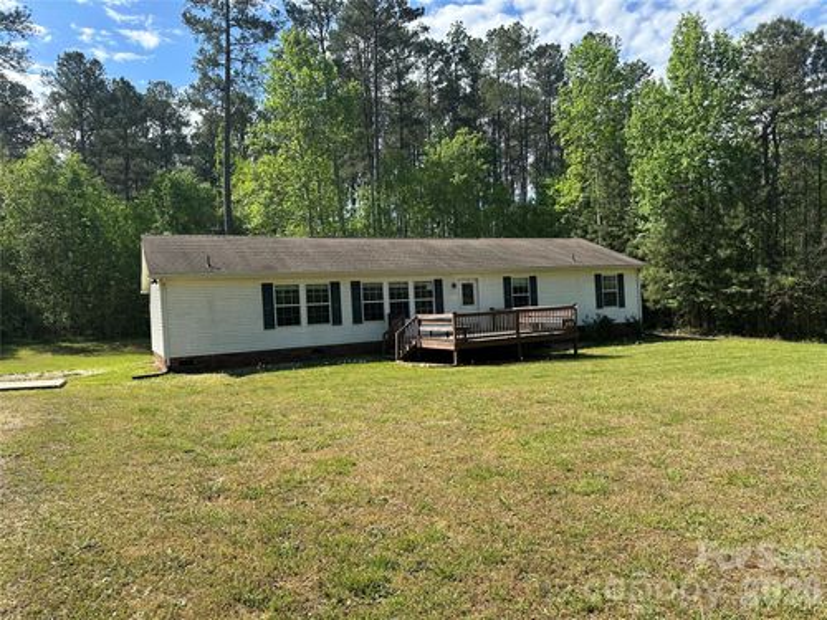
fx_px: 573
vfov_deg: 56.8
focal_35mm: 24
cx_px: 414
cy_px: 310
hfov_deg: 71.6
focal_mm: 6.86
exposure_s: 1/2110
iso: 80
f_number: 1.78
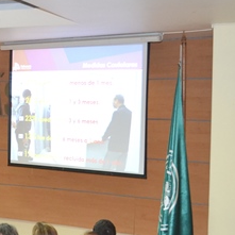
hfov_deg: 19.9
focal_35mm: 83
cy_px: 139
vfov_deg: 20.9
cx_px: -29
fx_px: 637
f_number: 4
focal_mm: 24
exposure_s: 1/60
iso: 2500
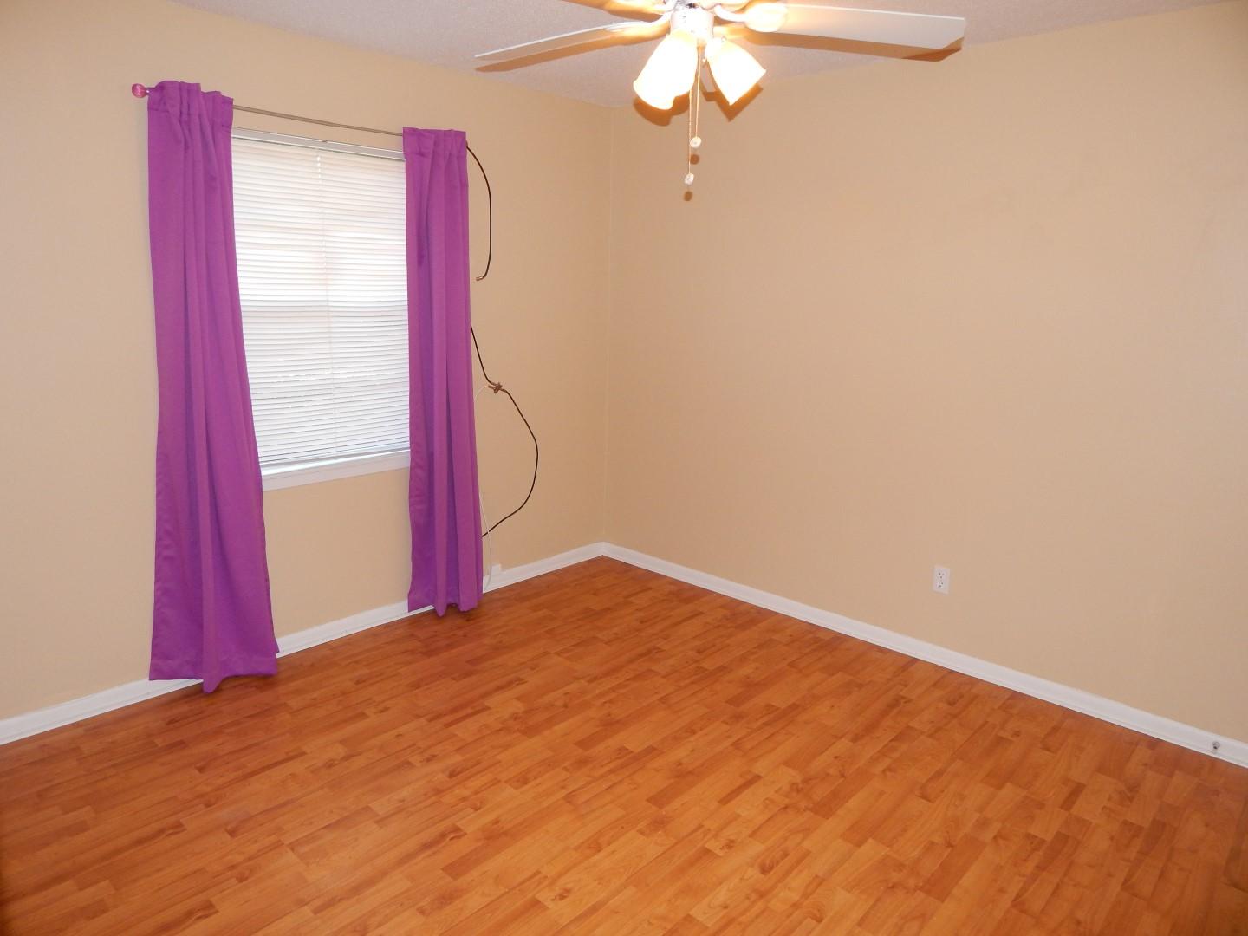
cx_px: 624
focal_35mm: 23
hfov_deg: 73.9
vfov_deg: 58.9
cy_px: 468
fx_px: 829
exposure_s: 1/30
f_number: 3
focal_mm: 4
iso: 200
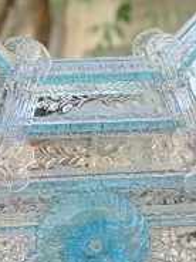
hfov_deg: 4.7
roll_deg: -0.5
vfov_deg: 6.2
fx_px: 2363
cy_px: -241
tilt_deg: +0.0
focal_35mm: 313
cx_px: 132
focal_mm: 6.76
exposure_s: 1/272
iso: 64
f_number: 1.78
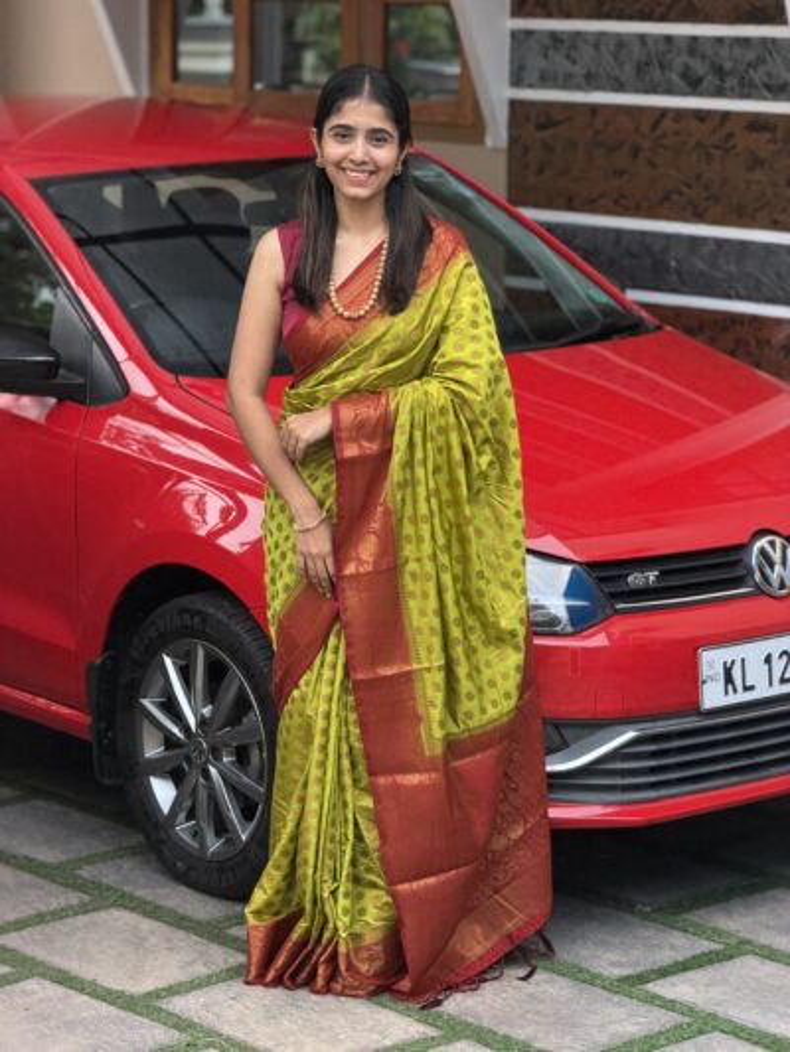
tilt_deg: -10.6
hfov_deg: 14.8
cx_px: 395
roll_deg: -0.8
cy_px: 526
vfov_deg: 19.6
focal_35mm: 100
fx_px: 3042
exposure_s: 1/121
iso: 400
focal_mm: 16.89
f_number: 2.8
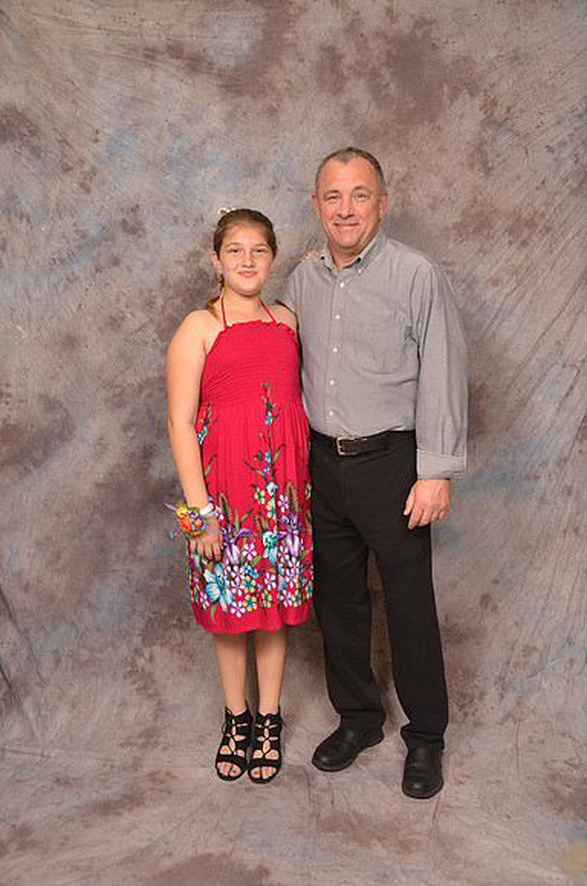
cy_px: 443
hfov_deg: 35.3
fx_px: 922
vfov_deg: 51.4
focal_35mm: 38
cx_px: 294
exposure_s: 1/60
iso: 200
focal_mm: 25
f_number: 5.6
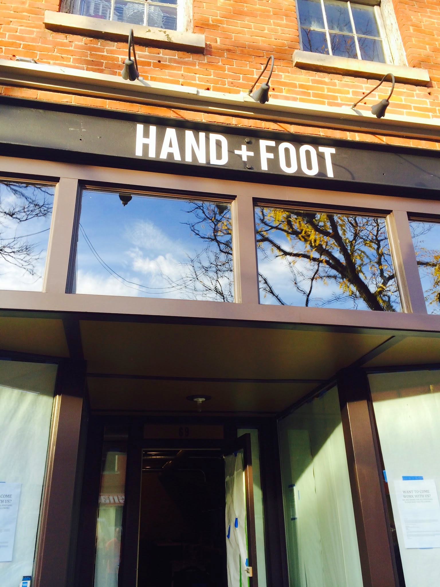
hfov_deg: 46.8
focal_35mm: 30
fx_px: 508
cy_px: 294
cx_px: 220
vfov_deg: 60.0
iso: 40
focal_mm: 4.12
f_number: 2.2
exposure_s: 1/120
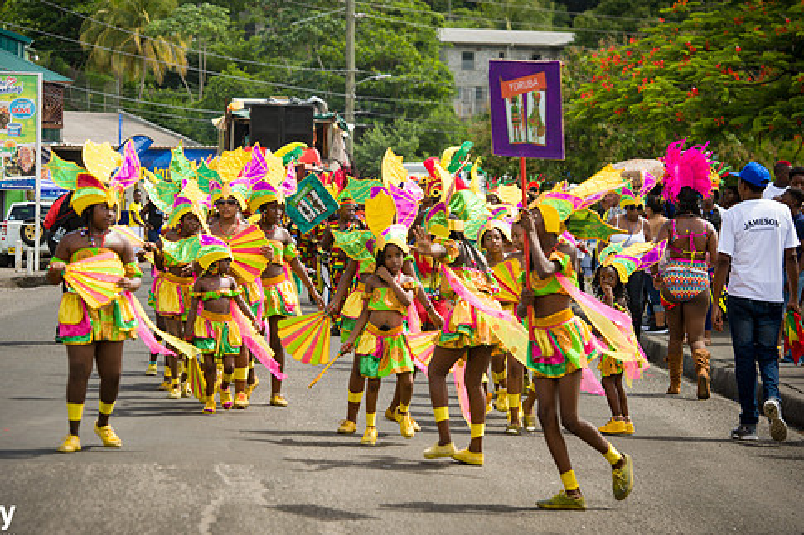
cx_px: 348
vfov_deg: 9.4
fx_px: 3259
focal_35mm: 146
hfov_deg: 14.1
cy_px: 242
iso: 100
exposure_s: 1/160
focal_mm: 122
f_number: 6.3
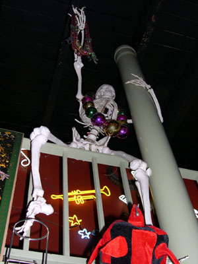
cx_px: 99
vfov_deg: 44.8
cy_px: 132
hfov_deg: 34.3
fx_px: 320
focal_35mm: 42
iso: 100
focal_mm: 9
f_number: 2.9
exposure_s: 1/60
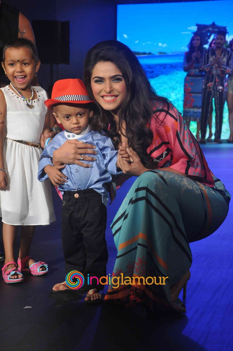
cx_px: 116
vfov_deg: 23.4
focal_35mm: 87
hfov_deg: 15.7
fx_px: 847
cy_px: 176
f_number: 8
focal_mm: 58
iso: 1250
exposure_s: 1/200
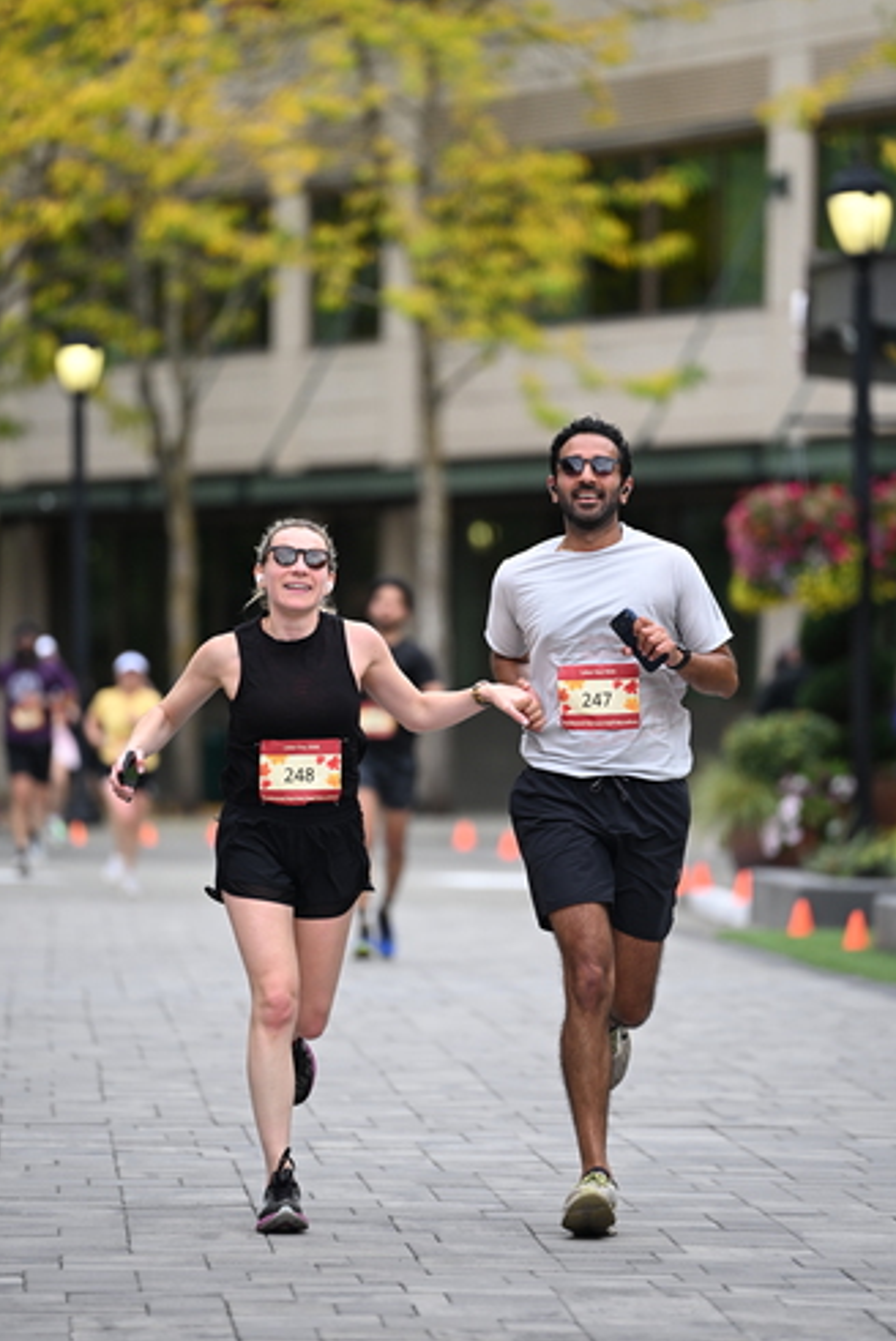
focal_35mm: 224
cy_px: 639
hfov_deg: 6.1
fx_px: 8350
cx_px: 463
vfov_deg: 9.2
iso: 640
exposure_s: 1/2000
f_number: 2.8
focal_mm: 200
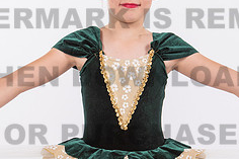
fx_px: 2289
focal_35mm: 345
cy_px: 91
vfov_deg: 4.0
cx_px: 122
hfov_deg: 6.0
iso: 250
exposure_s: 1/160
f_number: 11
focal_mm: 125
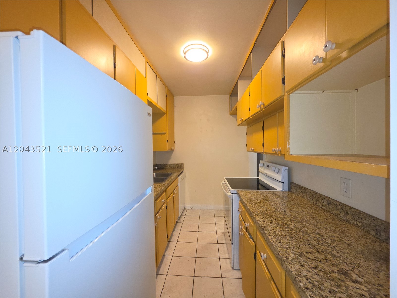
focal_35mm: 13
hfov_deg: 106.2
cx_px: 198
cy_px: 149
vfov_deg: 89.9
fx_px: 149
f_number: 1.9
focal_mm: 2.2
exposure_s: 1/60
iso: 200
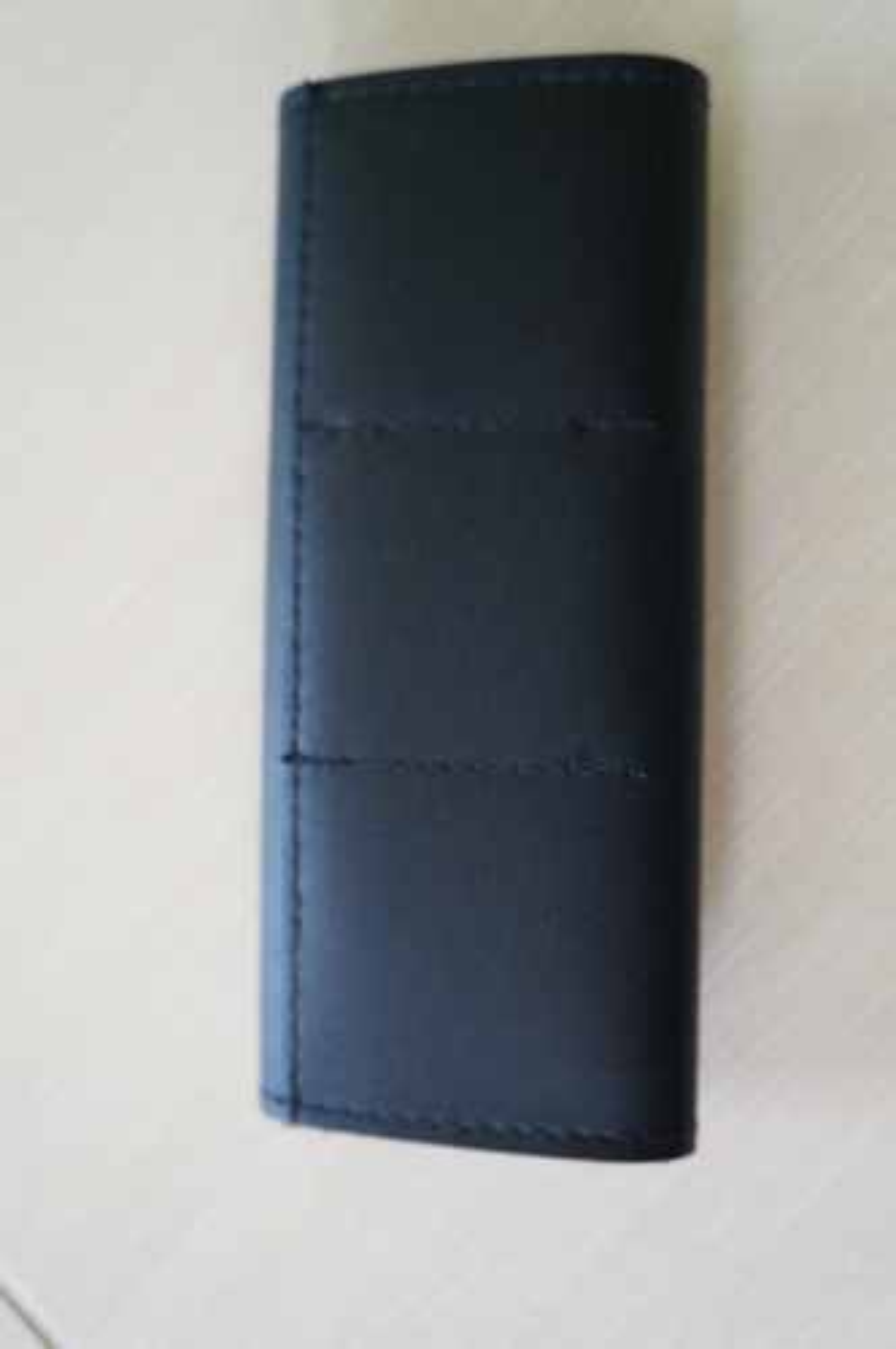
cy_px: 674
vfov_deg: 57.3
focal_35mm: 33
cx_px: 448
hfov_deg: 39.9
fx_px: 1235
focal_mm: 22
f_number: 4
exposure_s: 1/80
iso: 3200
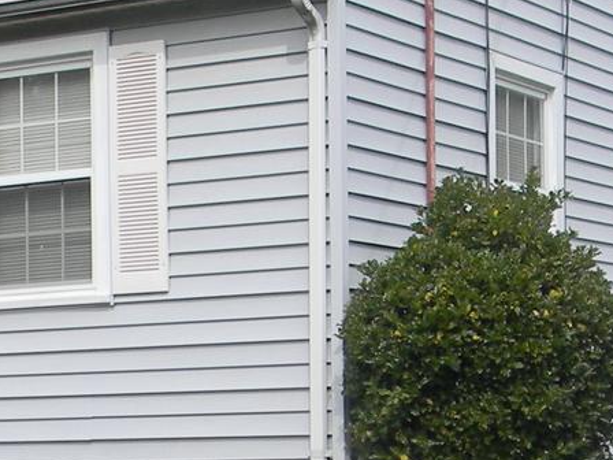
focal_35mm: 128
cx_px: 281
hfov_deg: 15.4
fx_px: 2267
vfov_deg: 11.5
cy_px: 434
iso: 80
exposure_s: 1/214
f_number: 7
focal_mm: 5
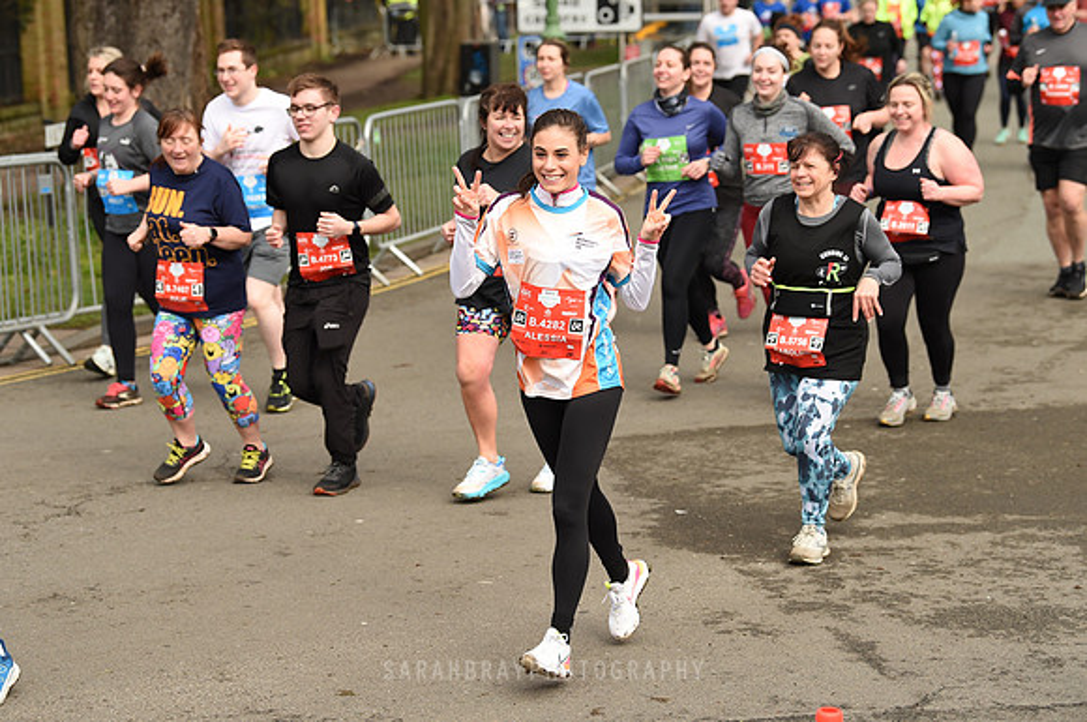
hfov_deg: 20.0
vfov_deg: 13.4
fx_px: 3076
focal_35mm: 102
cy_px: 361
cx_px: 544
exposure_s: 1/1000
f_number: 4.5
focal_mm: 102
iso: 560
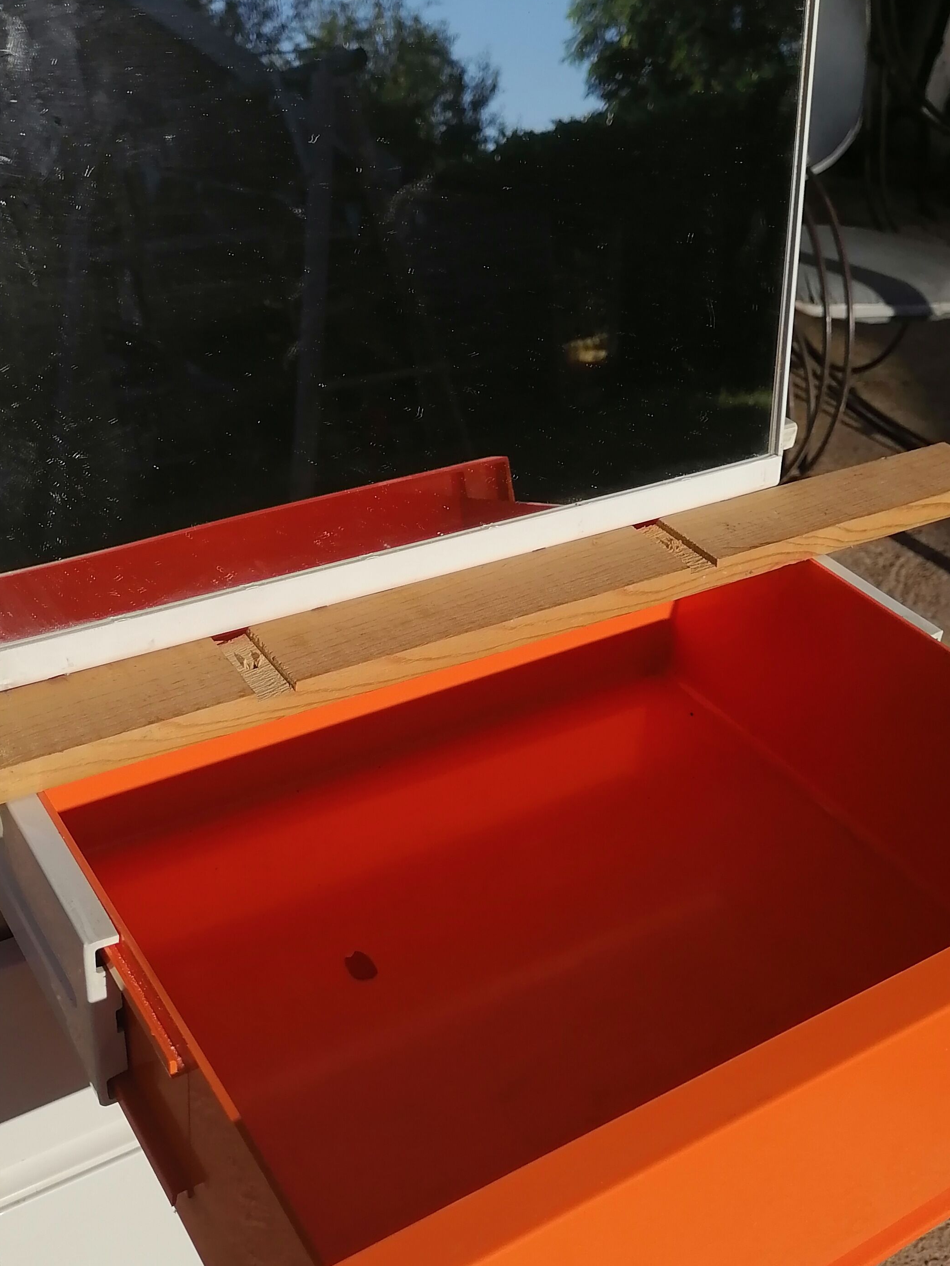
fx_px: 1427
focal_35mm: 39
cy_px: 704
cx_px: 411
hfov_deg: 36.8
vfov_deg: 47.8
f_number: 1.8
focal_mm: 5.3
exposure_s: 1/3401
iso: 50
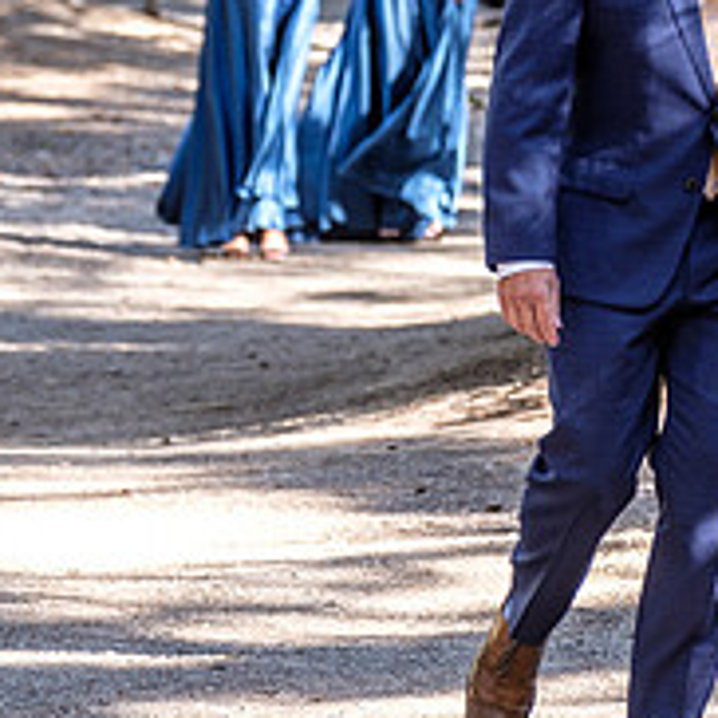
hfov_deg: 4.8
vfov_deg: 4.8
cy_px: 53
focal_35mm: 368
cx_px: 682
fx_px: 8636
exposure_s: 1/140
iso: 200
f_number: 2.8
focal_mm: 90.6
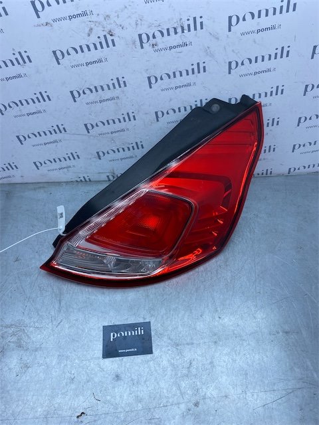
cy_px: 212
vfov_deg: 67.3
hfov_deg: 53.1
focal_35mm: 26
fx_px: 319
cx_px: 160
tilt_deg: -53.4
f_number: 1.8
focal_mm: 4.25
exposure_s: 1/1170
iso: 32
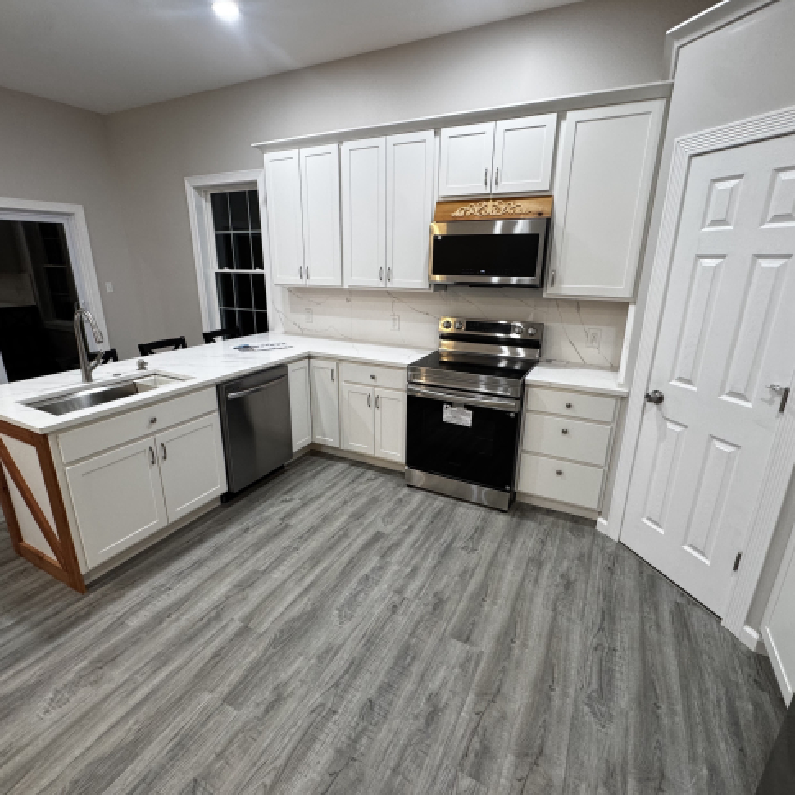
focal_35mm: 17
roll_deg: -0.6
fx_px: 442
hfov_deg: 84.0
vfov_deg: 84.0
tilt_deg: -18.4
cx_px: 388
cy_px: 393
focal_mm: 2.22
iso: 200
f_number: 2.2
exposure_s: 1/60
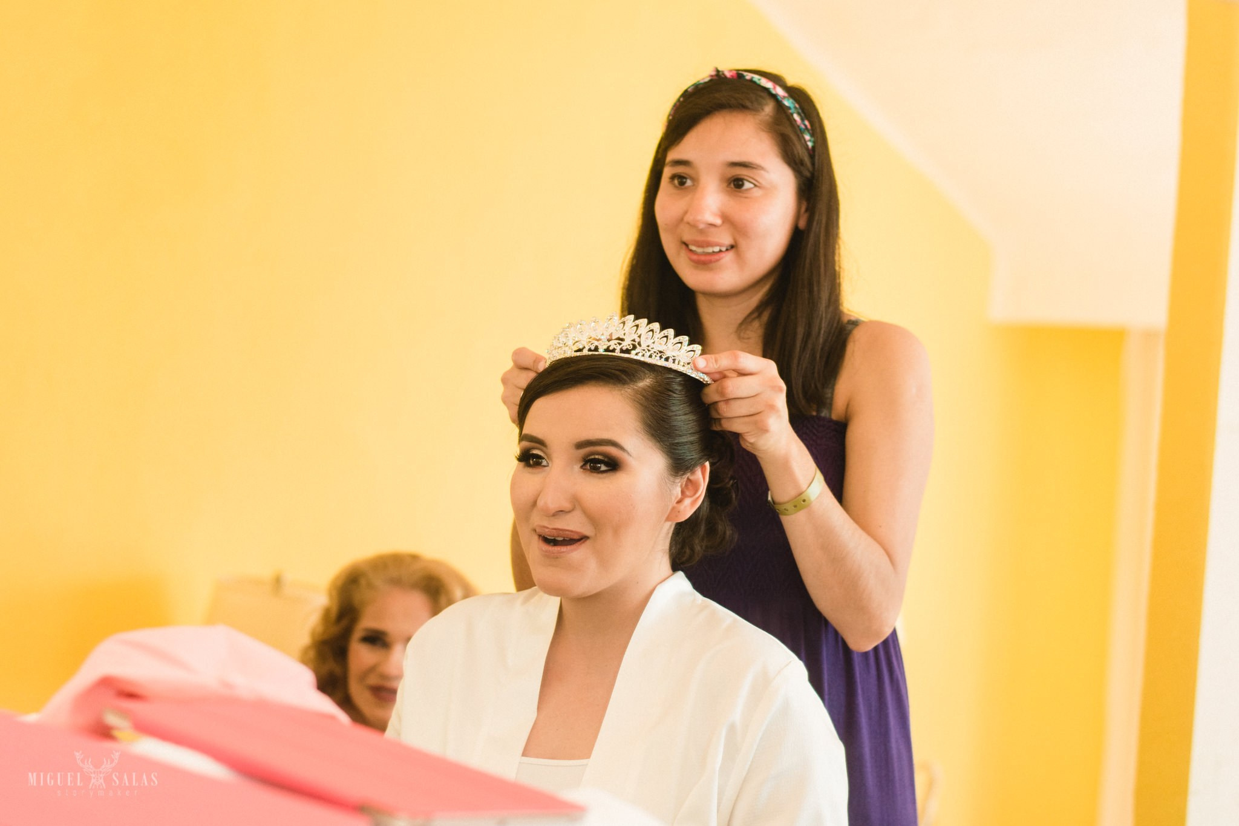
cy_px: 413
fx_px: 2581
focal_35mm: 75
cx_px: 620
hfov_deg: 27.0
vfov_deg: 18.2
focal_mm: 50
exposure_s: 1/320
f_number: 2.5
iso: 200
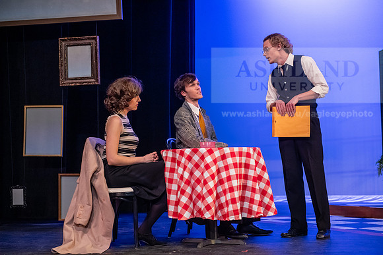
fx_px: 660
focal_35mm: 62
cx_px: 192
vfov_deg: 21.9
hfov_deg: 32.4
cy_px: 128
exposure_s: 1/200
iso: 3200
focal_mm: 62
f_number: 3.2
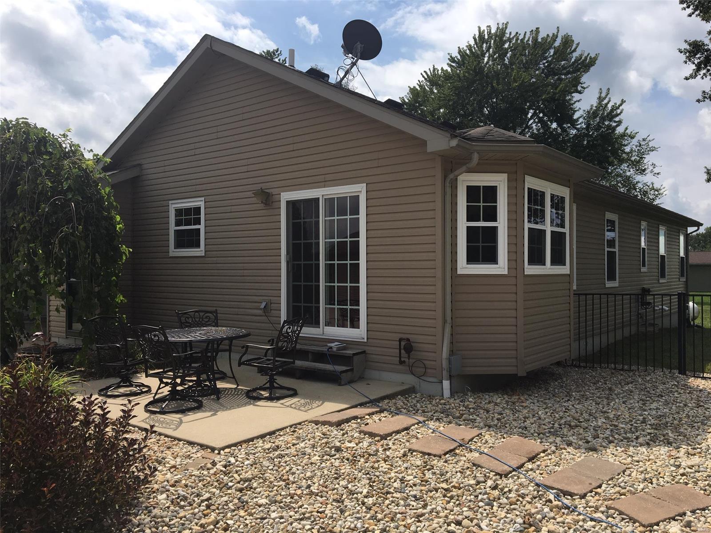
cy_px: 266
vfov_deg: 48.2
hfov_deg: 61.7
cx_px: 356
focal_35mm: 29
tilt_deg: +1.0
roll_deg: -0.7
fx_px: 596
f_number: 2.2
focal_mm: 4.15
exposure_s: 1/2262
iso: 25
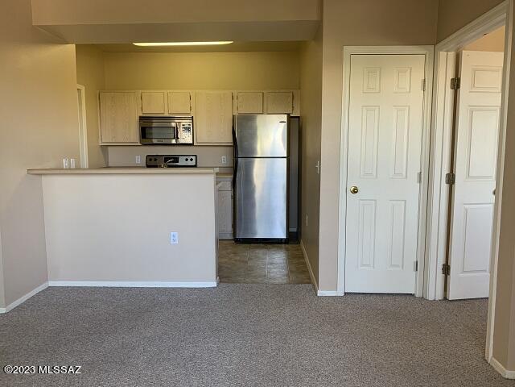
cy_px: 194
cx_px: 258
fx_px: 387
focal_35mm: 26
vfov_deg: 53.1
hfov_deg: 67.3
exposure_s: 1/78
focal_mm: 4.25
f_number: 1.8
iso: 100
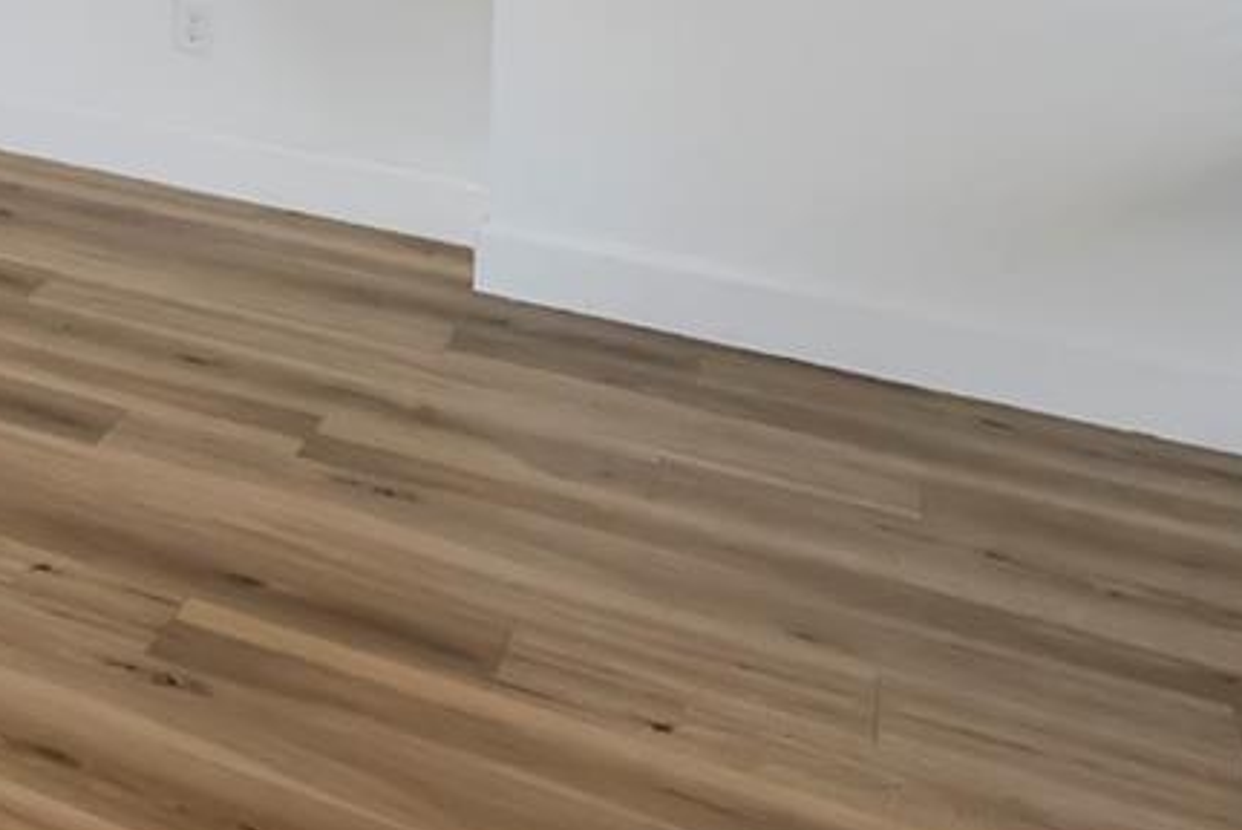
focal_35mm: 52
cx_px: -986
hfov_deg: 22.4
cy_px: -124
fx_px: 1795
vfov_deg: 24.0
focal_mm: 14
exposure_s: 1/640
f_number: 6.3
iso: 250
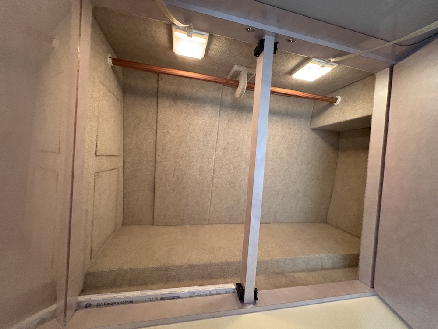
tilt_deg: +1.8
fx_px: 177
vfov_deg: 85.7
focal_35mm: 14
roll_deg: -2.9
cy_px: 164
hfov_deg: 102.1
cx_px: 219
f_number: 2.2
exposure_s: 1/59
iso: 800
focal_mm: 2.22
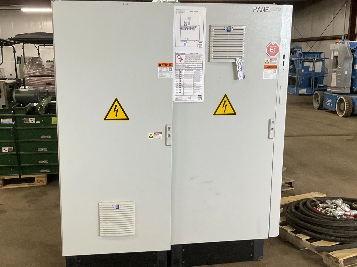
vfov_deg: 36.8
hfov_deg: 47.8
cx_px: 157
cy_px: 131
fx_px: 402
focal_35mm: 39
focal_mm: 3
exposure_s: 1/60
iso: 80
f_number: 1.8
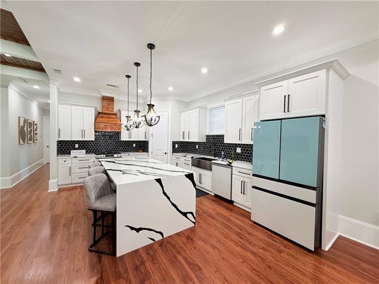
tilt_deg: -0.7
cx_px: 190
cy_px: 142
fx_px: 153
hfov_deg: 102.1
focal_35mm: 14
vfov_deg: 85.7
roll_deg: -0.9
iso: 200
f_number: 2.2
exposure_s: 1/120
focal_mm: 2.22
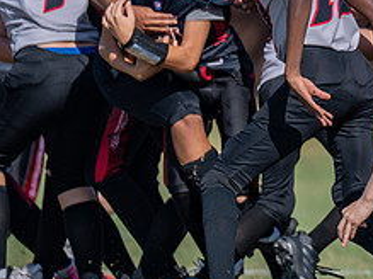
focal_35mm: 984
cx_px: 486
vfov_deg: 1.5
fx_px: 10597
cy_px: 52
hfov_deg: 2.0
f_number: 2.8
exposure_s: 1/2500
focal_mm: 200
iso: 100
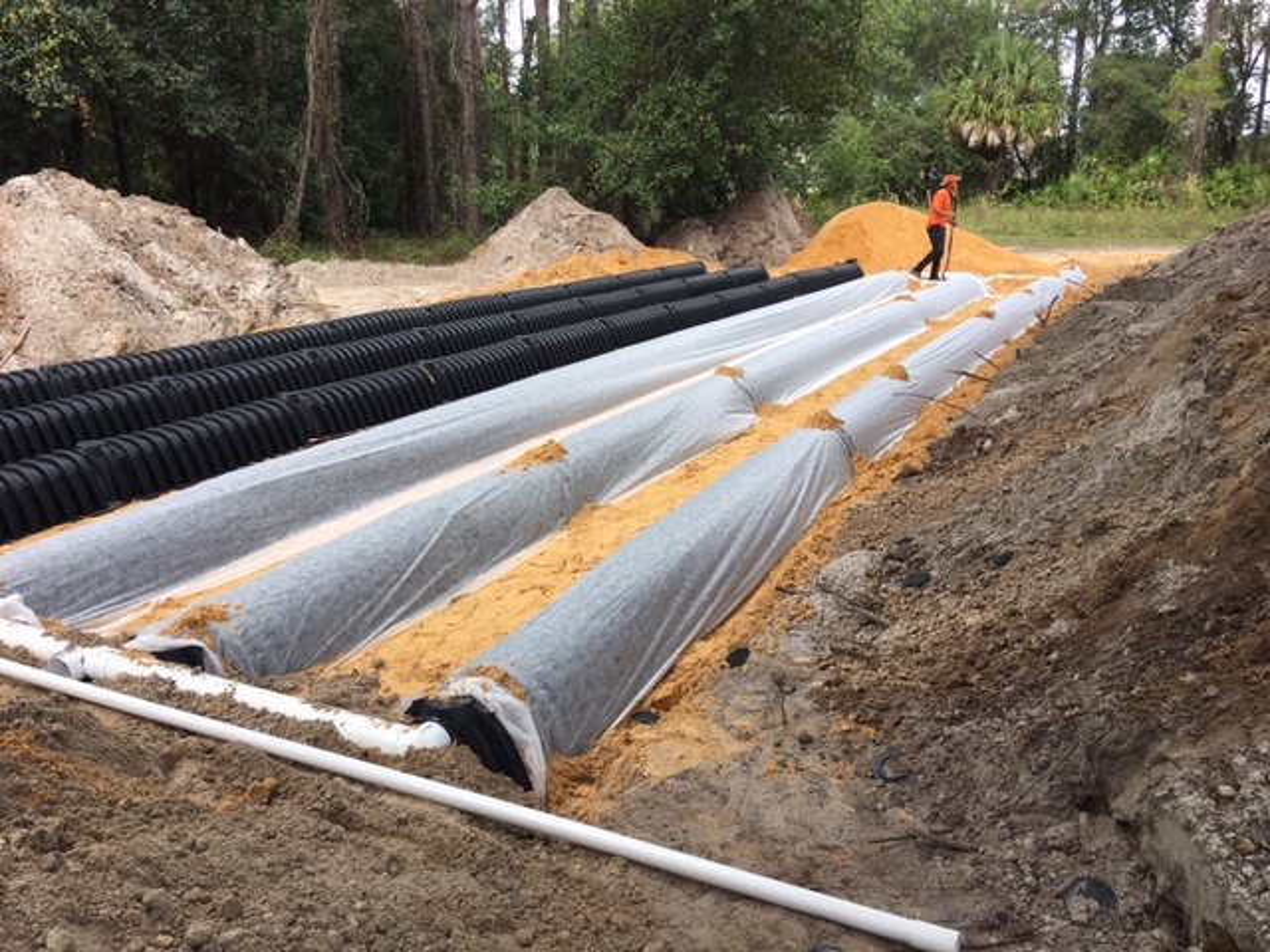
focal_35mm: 29
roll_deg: -0.5
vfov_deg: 48.2
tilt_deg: -13.7
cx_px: 635
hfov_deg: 61.7
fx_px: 1064
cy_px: 476
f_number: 2.2
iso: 25
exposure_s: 1/258
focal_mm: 4.15
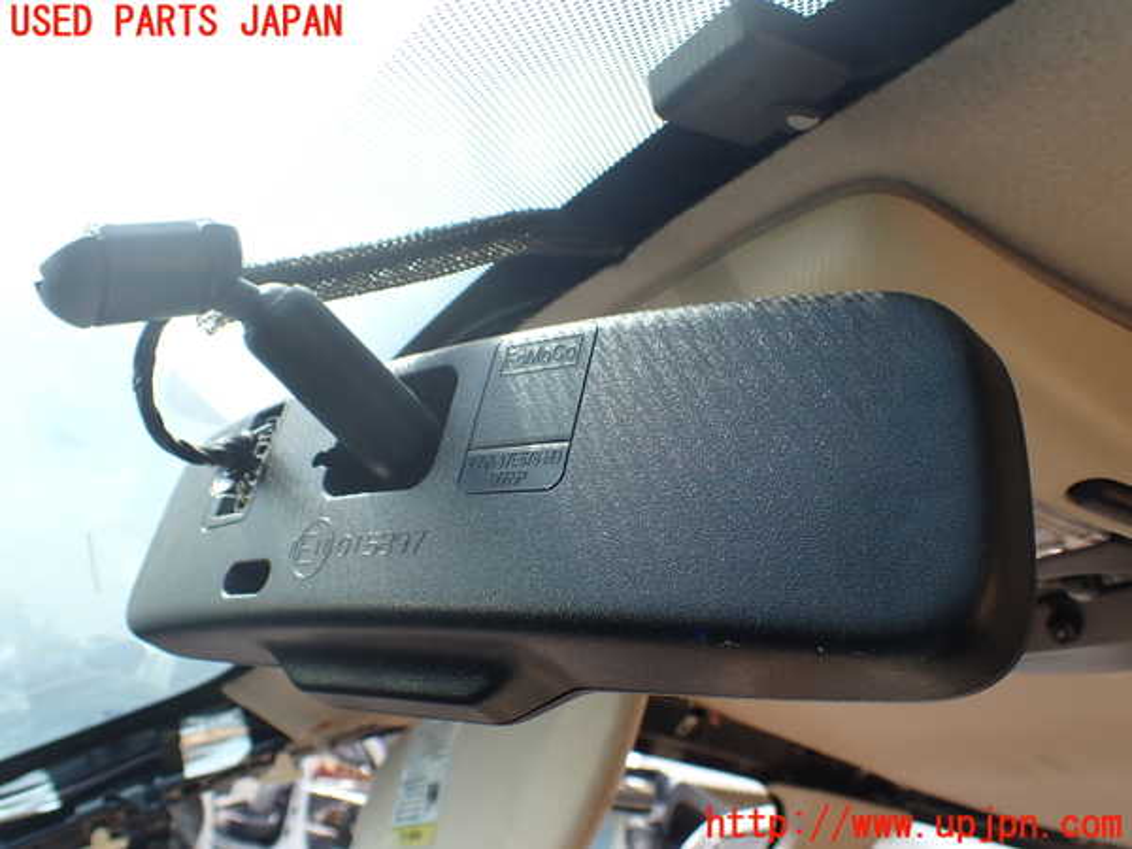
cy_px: 424
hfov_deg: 60.0
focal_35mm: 30
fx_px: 981
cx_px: 566
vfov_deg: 46.8
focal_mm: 5.4
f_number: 3.2
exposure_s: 1/250
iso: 100
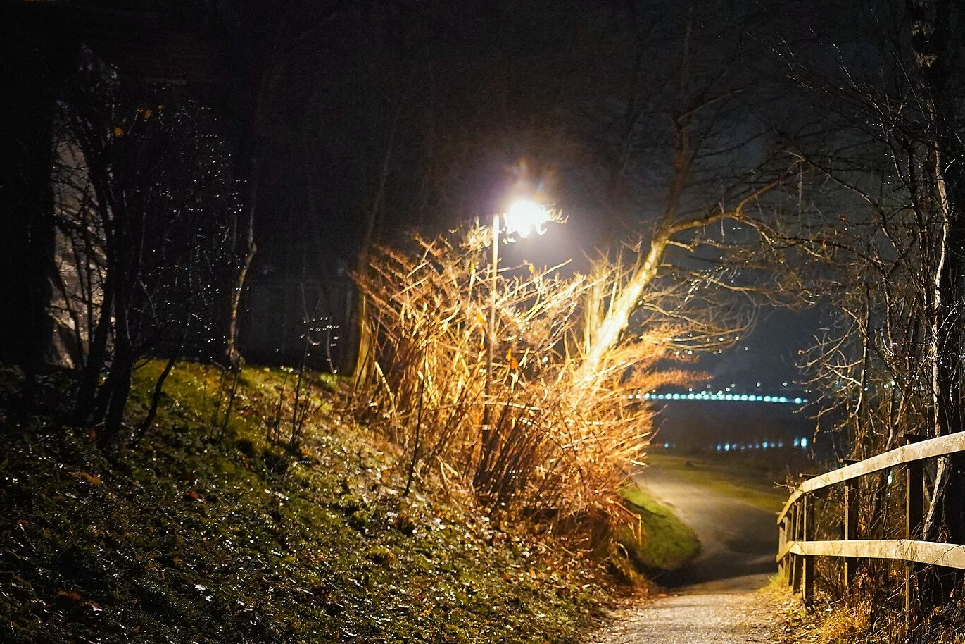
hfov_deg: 43.6
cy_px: 331
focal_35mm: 42
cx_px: 806
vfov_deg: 31.9
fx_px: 1126
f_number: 1.8
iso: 8000
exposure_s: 1/30
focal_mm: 24
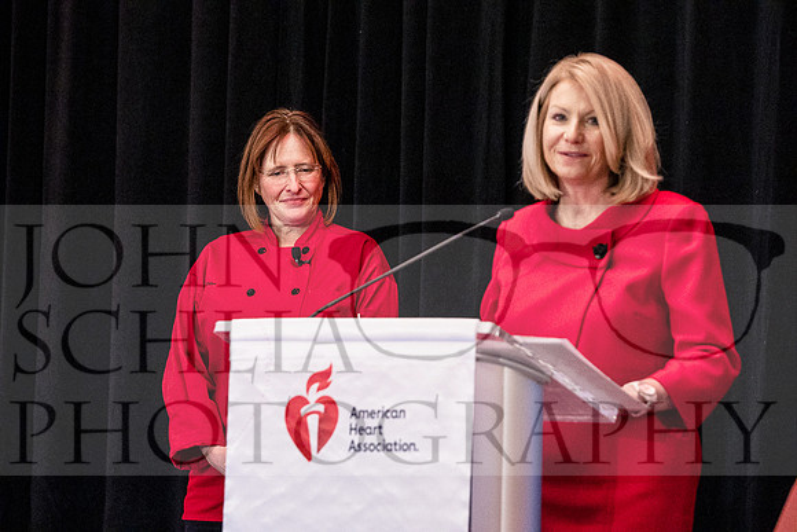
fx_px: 5469
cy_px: 266
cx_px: 398
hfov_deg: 8.3
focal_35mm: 247
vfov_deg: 5.6
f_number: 4
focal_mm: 165
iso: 6400
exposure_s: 1/100
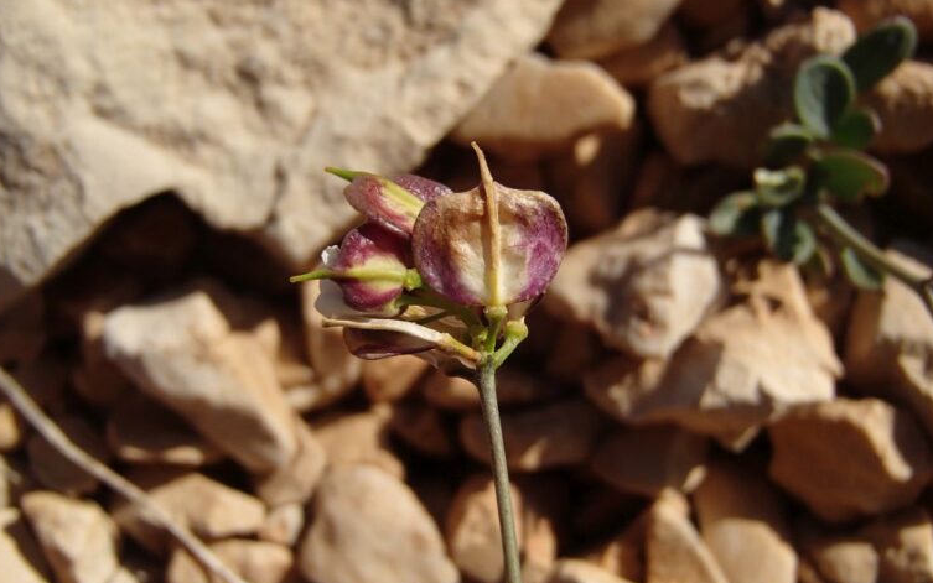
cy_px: 275
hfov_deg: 49.3
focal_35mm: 40
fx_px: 1017
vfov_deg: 32.0
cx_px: 461
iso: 100
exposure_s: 1/1000
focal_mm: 6.64
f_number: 4.7
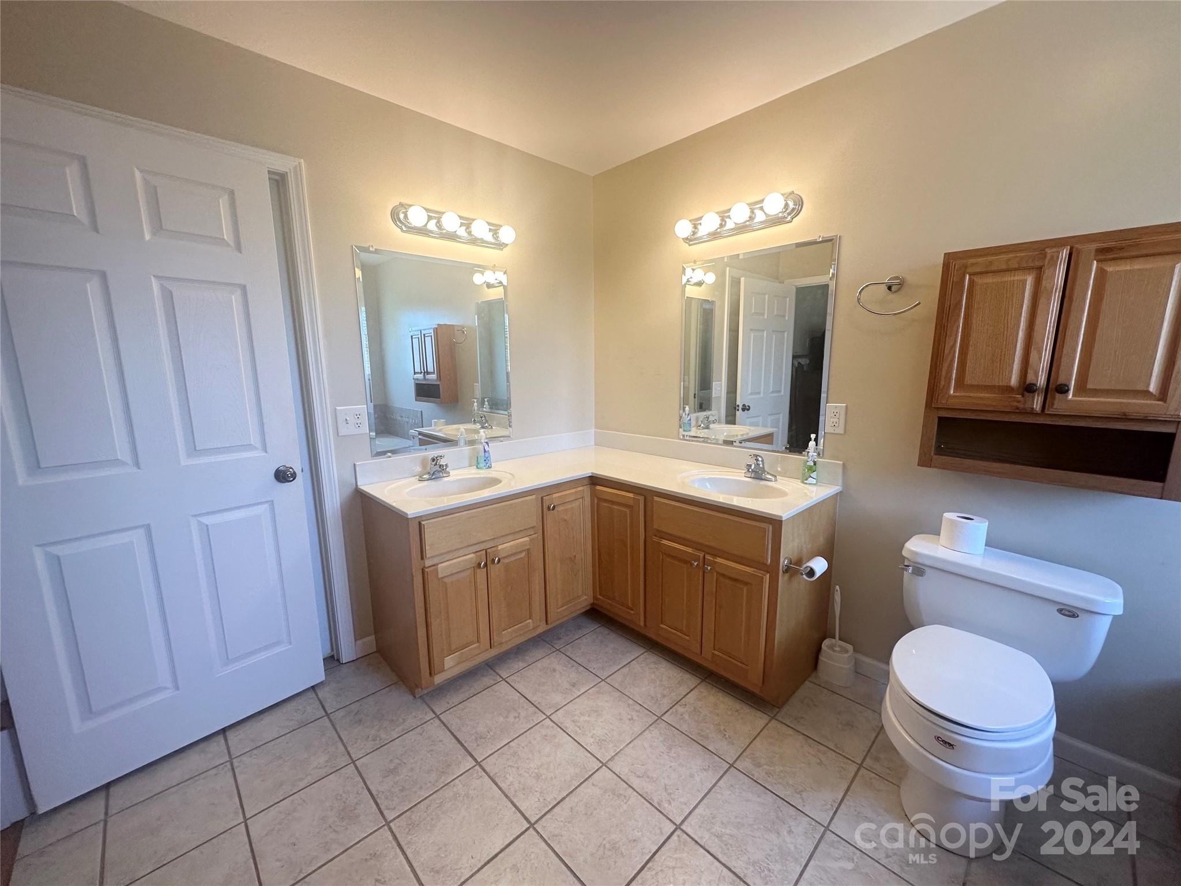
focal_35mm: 14
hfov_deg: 102.1
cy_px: 443
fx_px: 478
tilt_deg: -9.7
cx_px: 590
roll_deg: -0.4
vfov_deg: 85.7
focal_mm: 2.22
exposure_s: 1/120
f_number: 2.2
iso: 160
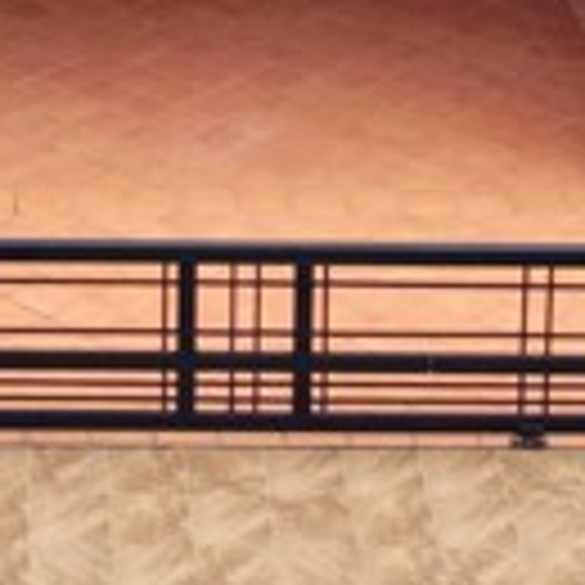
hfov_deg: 10.7
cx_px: -65
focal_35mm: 161
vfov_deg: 10.2
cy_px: -522
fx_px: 3078
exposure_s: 1/5000
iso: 290
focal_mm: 8.67
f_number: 1.8
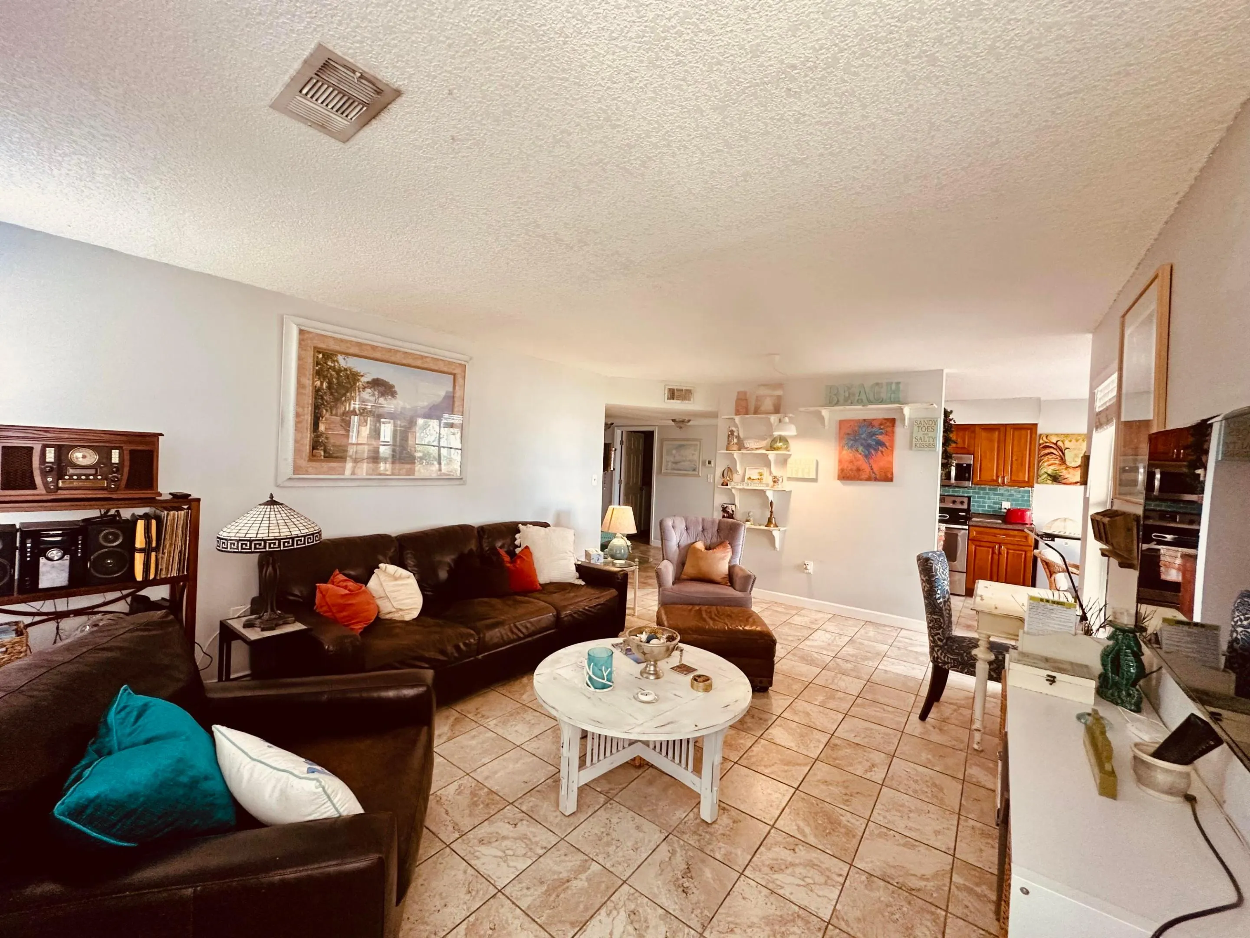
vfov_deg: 85.7
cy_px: 469
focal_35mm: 14
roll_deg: -2.9
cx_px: 625
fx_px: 506
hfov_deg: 102.1
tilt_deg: -0.9
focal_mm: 2.22
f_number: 2.2
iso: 250
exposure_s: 1/120
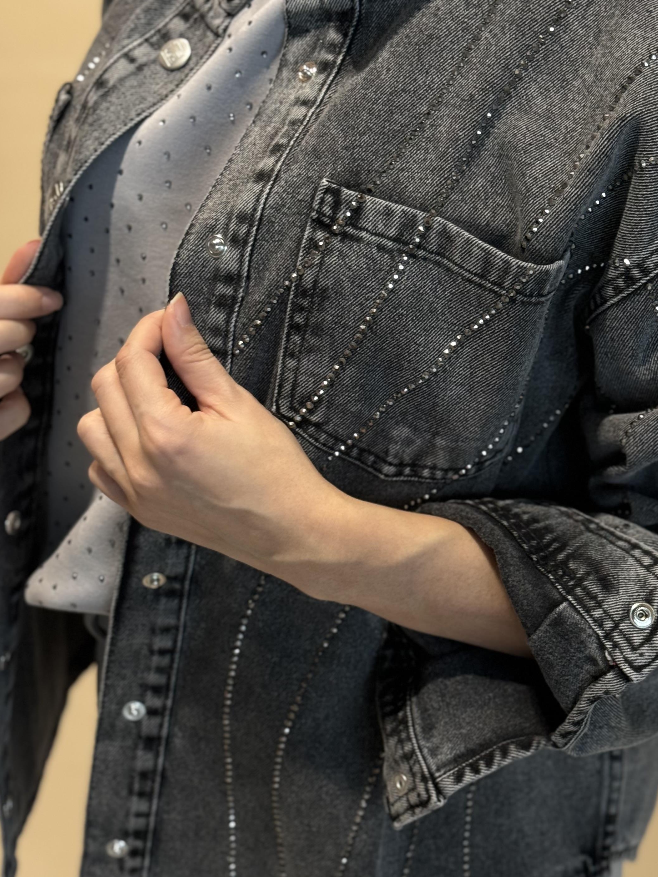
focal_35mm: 69
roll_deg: -3.6
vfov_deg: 28.2
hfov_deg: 21.3
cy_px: 425
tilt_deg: -29.5
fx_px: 1749
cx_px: 421
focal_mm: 6.86
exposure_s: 1/50
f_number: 1.78
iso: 125
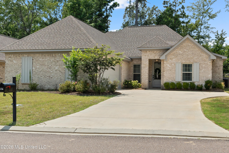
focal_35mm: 44
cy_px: 76
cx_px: 117
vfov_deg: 30.5
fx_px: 280
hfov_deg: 44.5
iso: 500
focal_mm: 29
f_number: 14
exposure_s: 1/640
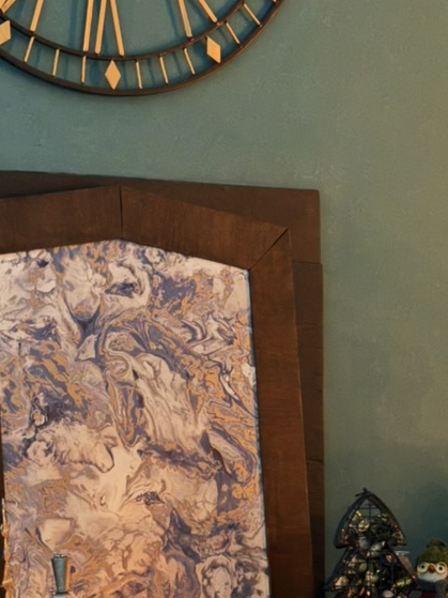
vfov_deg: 14.0
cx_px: 98
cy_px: 430
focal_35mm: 141
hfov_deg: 10.5
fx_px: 2434
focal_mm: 9
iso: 320
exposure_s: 1/2
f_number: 2.8
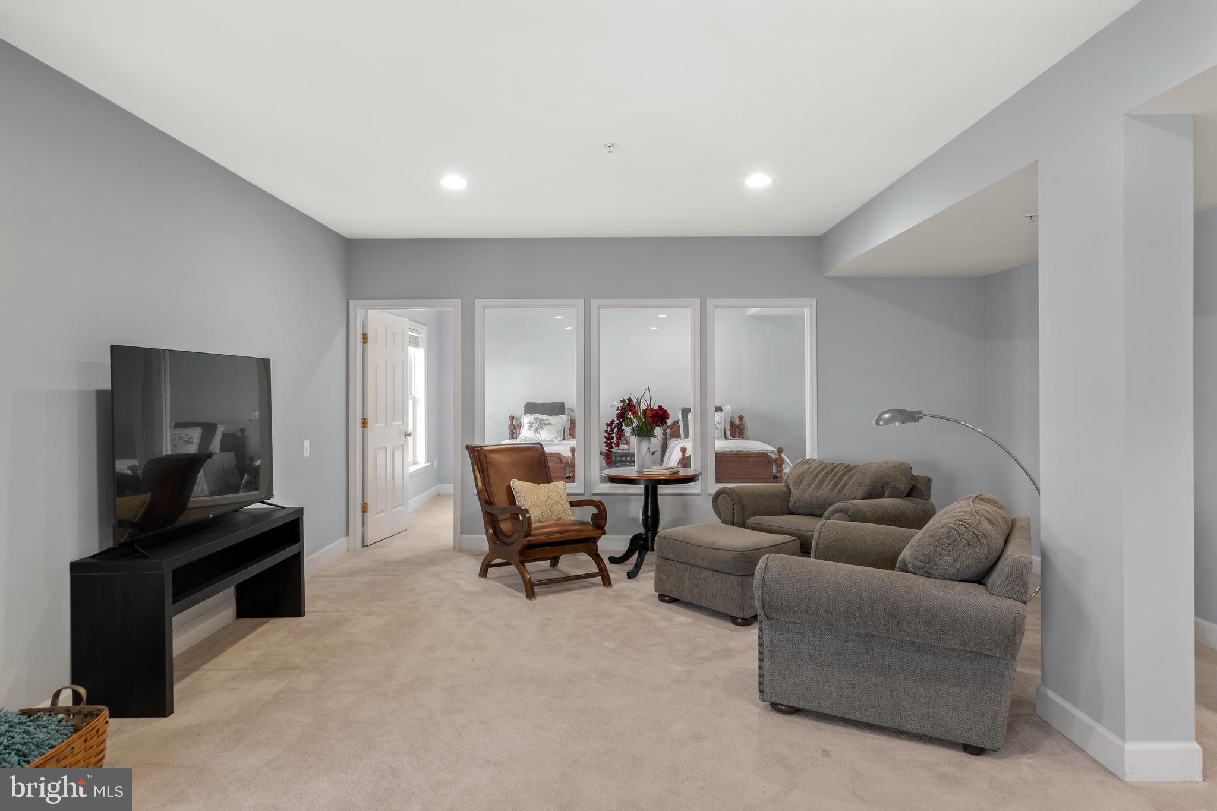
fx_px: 710
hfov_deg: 81.2
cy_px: 406
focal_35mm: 21
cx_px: 608
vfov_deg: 59.5
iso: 160
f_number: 7.1
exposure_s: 1.3
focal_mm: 21
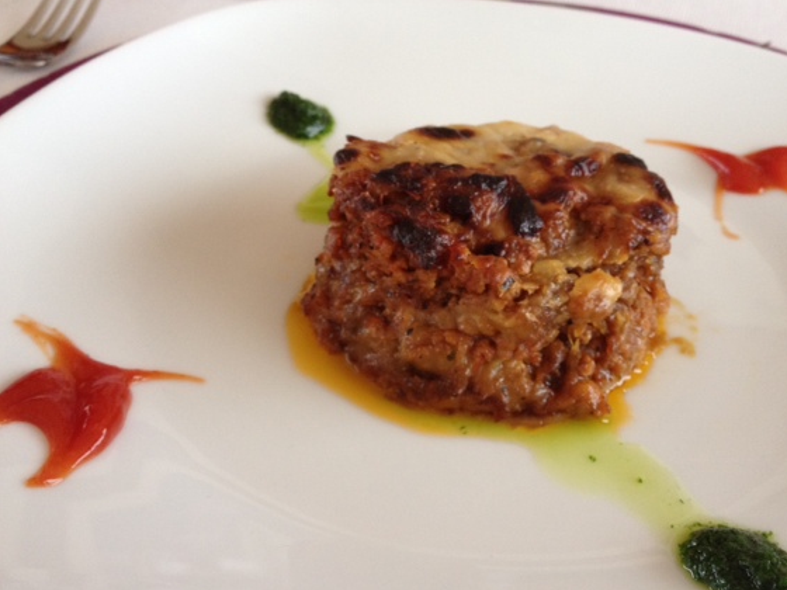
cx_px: 447
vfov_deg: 35.9
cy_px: 315
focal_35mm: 40
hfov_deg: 46.7
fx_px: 909
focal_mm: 4.28
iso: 160
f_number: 2.4
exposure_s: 1/20
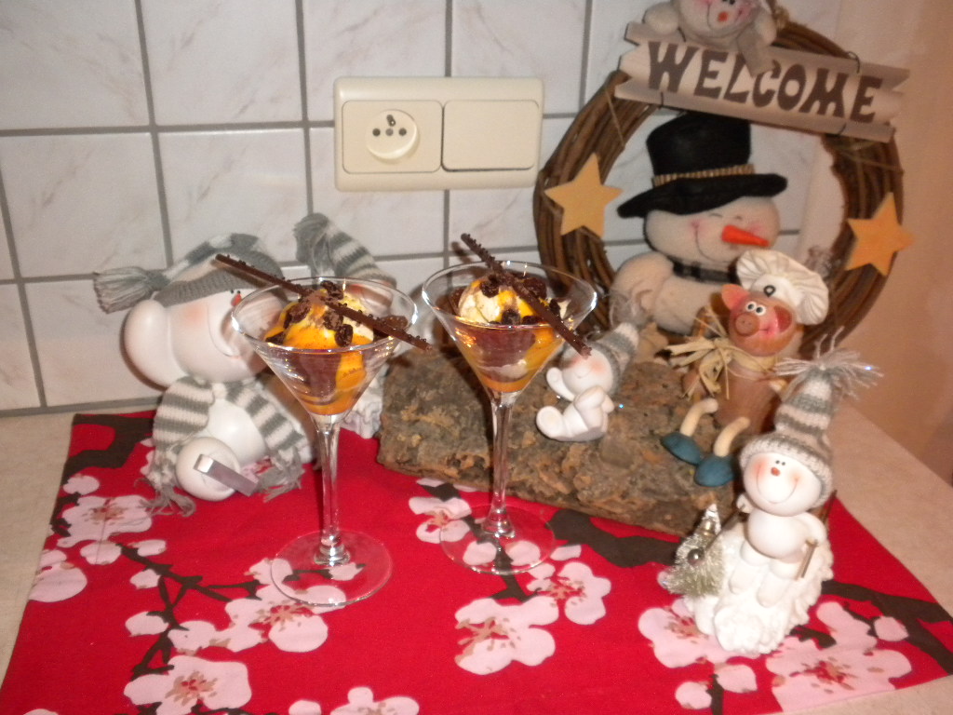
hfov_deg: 50.1
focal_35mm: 37
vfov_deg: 38.7
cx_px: 476
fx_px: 1019
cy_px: 358
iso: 400
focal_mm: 6.6
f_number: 3.5
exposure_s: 1/30
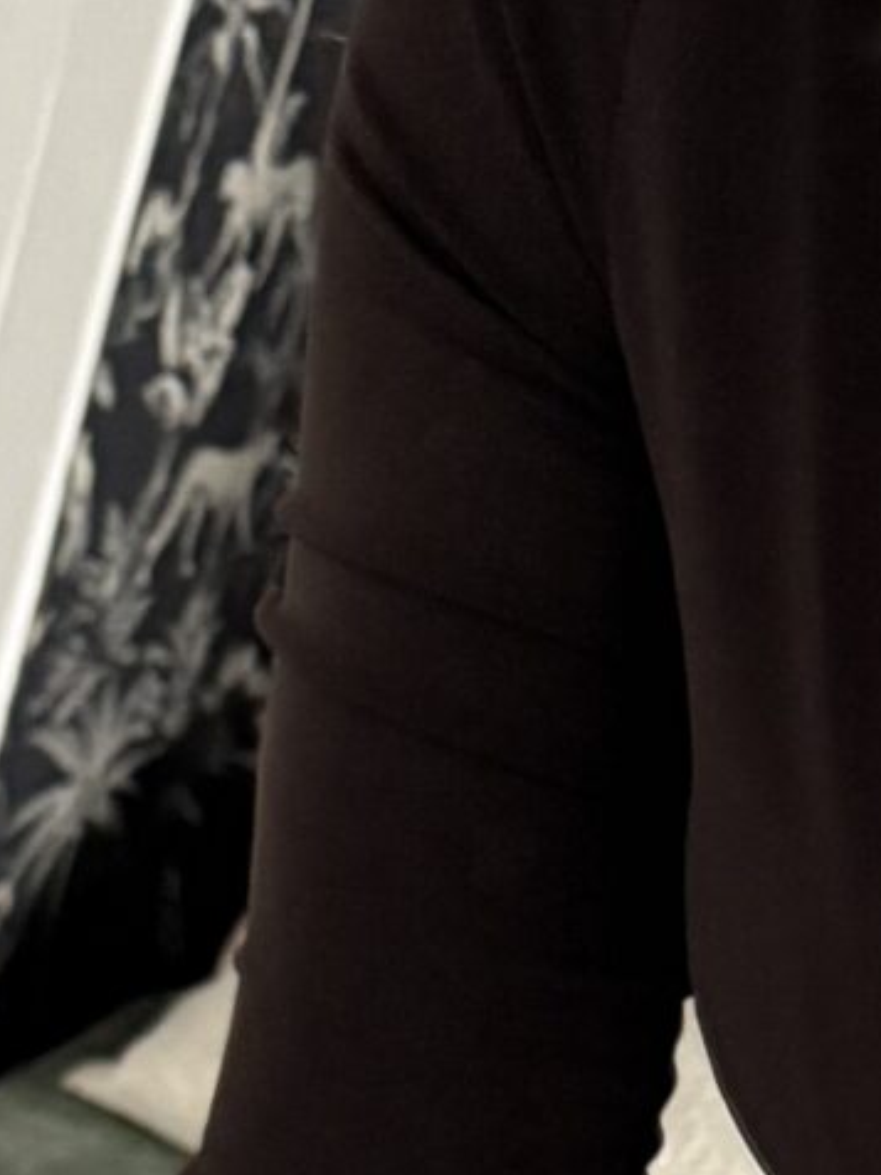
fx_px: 4378
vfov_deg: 13.9
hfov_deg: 10.7
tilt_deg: -43.5
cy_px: 2012
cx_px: 1668
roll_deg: -29.0
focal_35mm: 129
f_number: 1.78
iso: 800
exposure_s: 1/60
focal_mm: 6.76
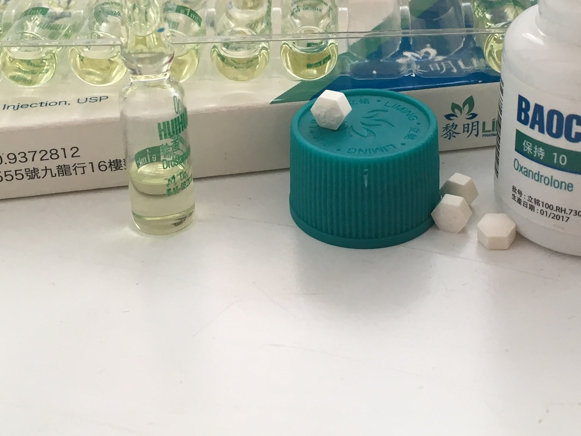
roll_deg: -1.3
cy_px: 112
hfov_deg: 35.3
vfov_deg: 26.7
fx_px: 906
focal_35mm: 54
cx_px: 376
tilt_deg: -26.9
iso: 32
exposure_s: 1/33
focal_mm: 4.15
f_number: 2.2
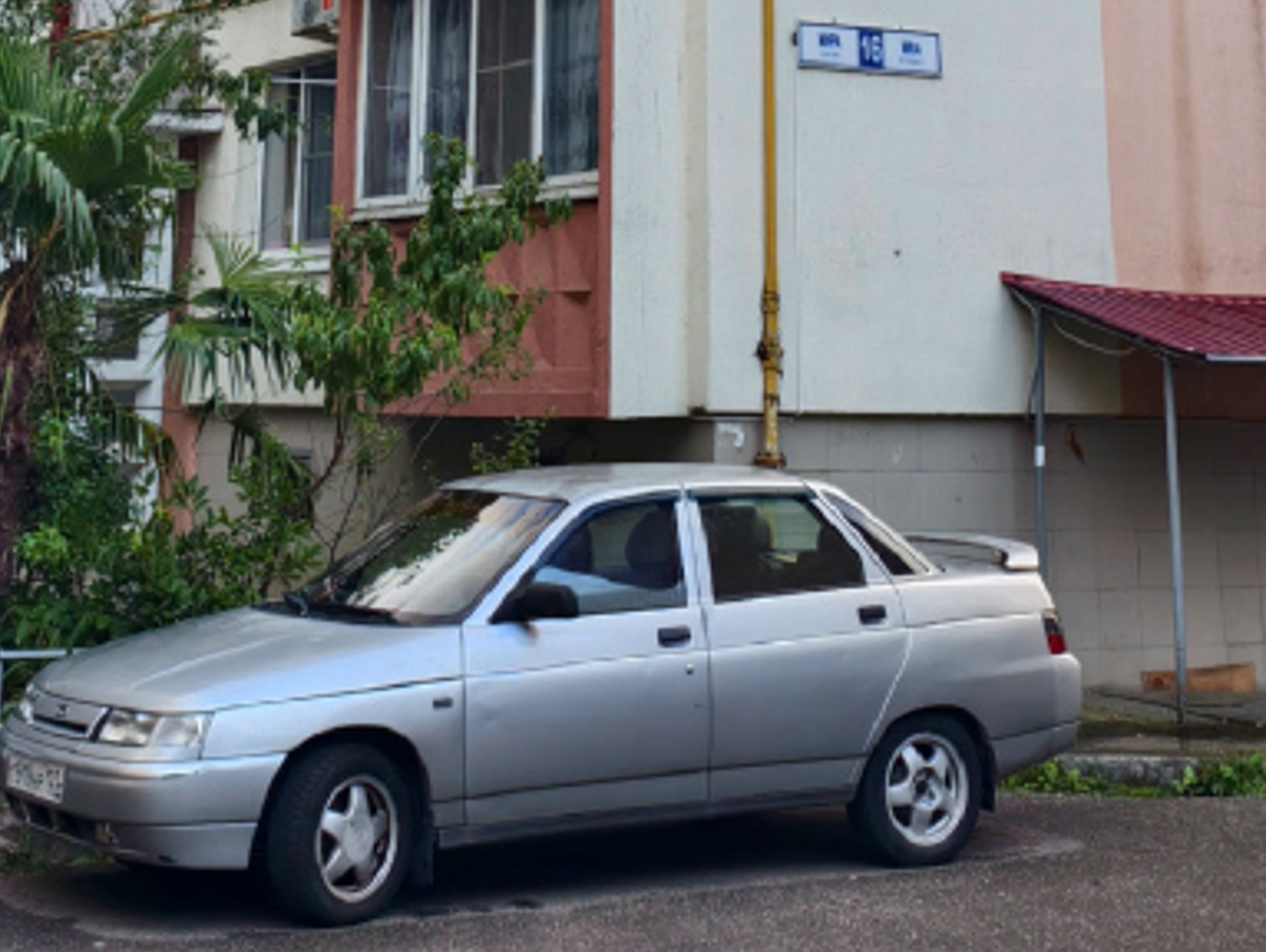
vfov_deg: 16.7
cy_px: -583
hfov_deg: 25.0
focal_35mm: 78
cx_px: 595
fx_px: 2855
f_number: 1.57
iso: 71
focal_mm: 6.54
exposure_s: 1/251
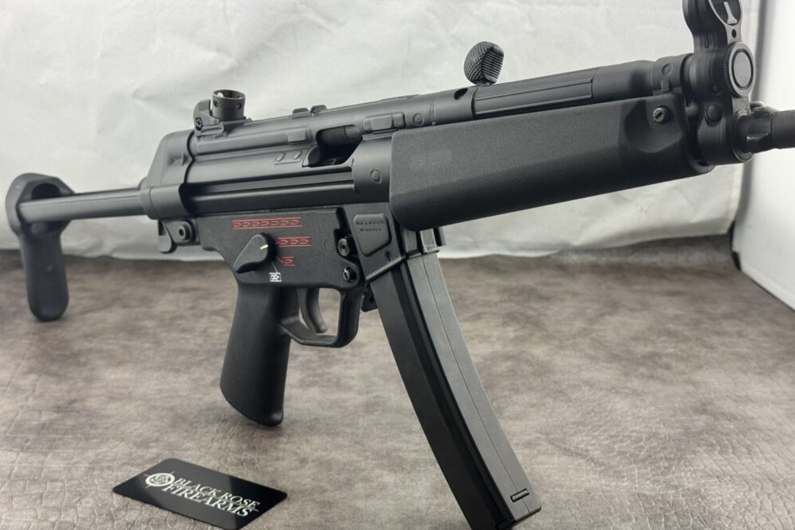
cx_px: 395
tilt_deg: -17.8
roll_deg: -1.0
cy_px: 271
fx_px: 1126
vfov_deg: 26.5
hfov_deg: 38.9
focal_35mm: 51
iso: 64
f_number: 1.78
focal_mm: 6.76
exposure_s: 1/179
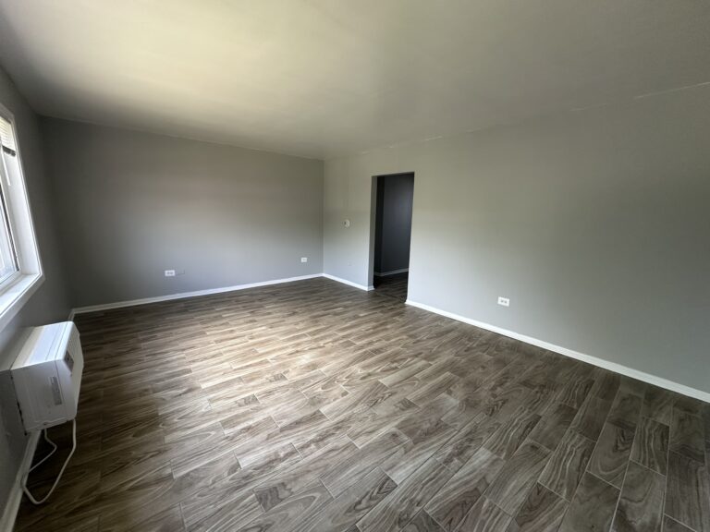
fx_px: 287
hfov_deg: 102.1
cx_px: 355
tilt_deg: -9.7
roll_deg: -1.4
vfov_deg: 85.7
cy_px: 266
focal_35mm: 14
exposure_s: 1/99
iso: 125
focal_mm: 2.22
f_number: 2.2
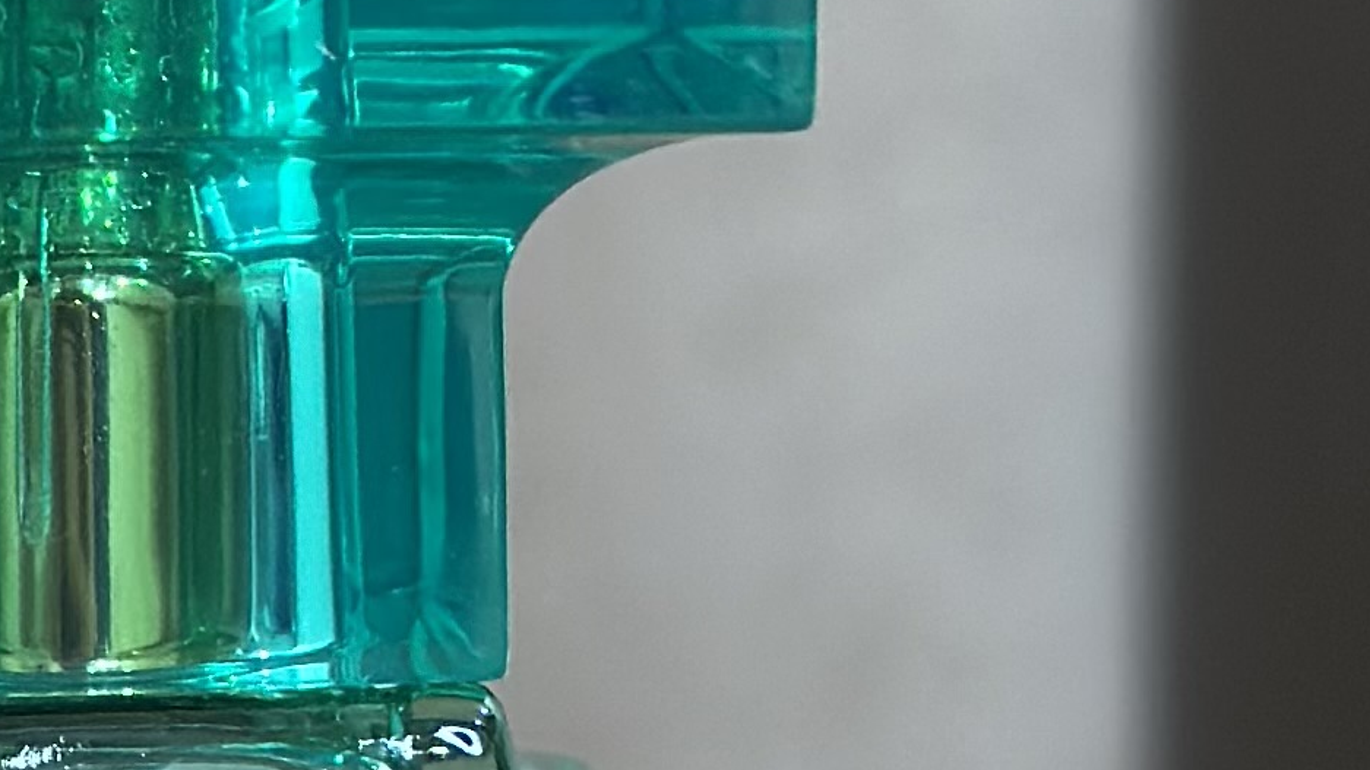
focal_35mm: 225
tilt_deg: -4.6
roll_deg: +0.5
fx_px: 8173
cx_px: -450
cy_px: 48
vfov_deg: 5.4
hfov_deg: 9.4
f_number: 1.78
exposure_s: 1/60
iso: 250
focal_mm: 6.86
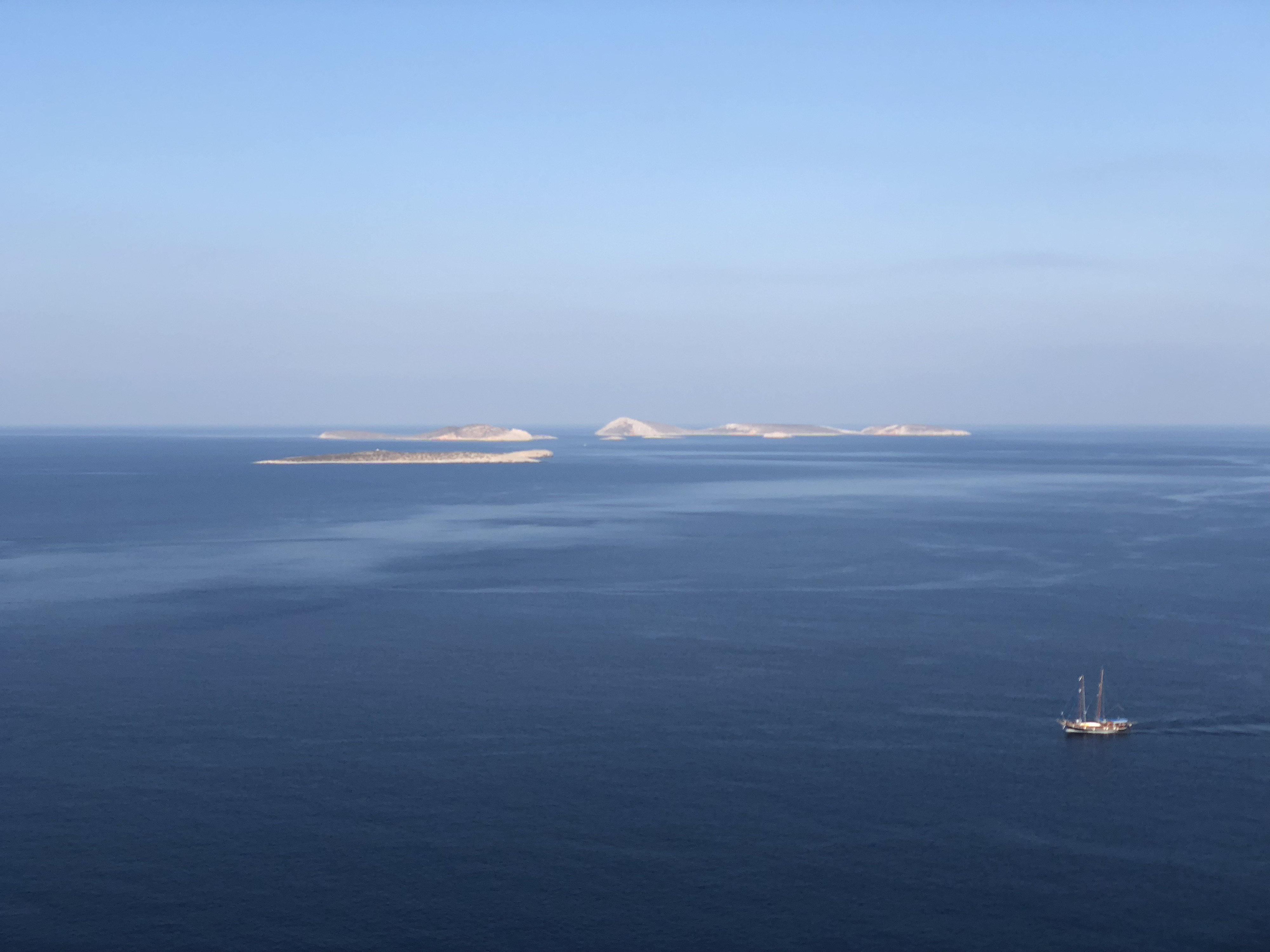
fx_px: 1908
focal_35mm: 52
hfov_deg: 36.8
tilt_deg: -1.0
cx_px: 635
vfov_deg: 28.0
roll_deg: +0.9
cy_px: 476
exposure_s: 1/1021
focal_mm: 6
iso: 16
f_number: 2.4
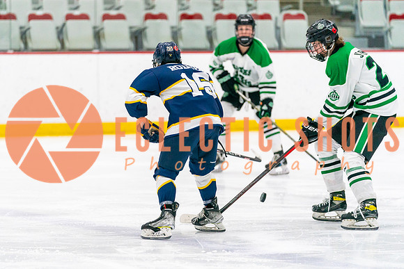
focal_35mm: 230
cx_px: 144
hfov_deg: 8.9
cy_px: 149
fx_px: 2584
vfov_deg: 6.0
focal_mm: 179
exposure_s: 1/1250
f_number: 2.8
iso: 3200
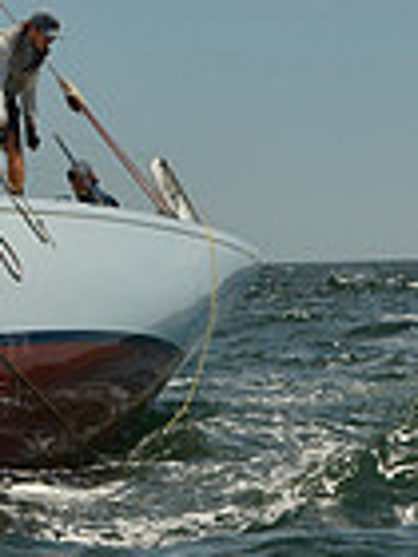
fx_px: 4476
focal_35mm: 278
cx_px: -732
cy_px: 249
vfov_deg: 7.1
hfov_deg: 5.1
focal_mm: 70
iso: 280
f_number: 10
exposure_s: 1/1600
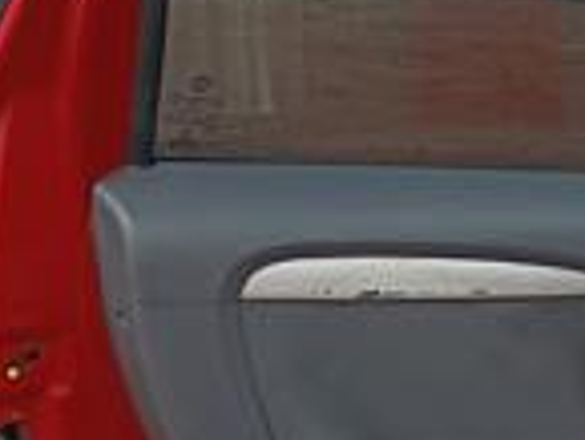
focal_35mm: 115
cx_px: 690
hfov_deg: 16.4
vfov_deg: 12.9
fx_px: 1945
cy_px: 262
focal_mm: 4.81
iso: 144
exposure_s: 1/468
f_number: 1.8
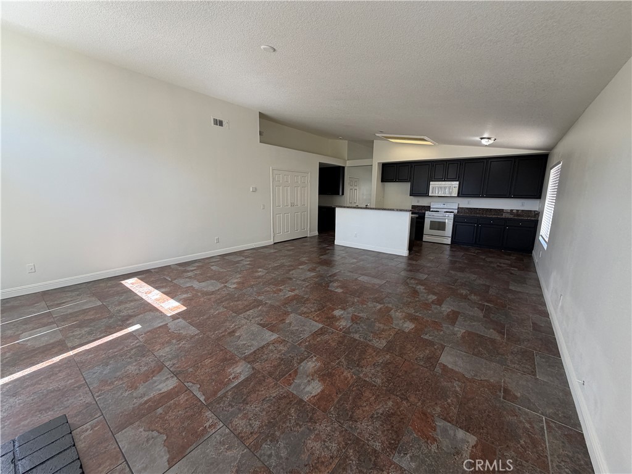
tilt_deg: -9.6
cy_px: 237
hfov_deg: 102.1
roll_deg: -1.1
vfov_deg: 85.7
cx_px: 316
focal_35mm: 14
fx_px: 256
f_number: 2.2
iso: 125
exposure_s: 1/121
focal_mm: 2.22
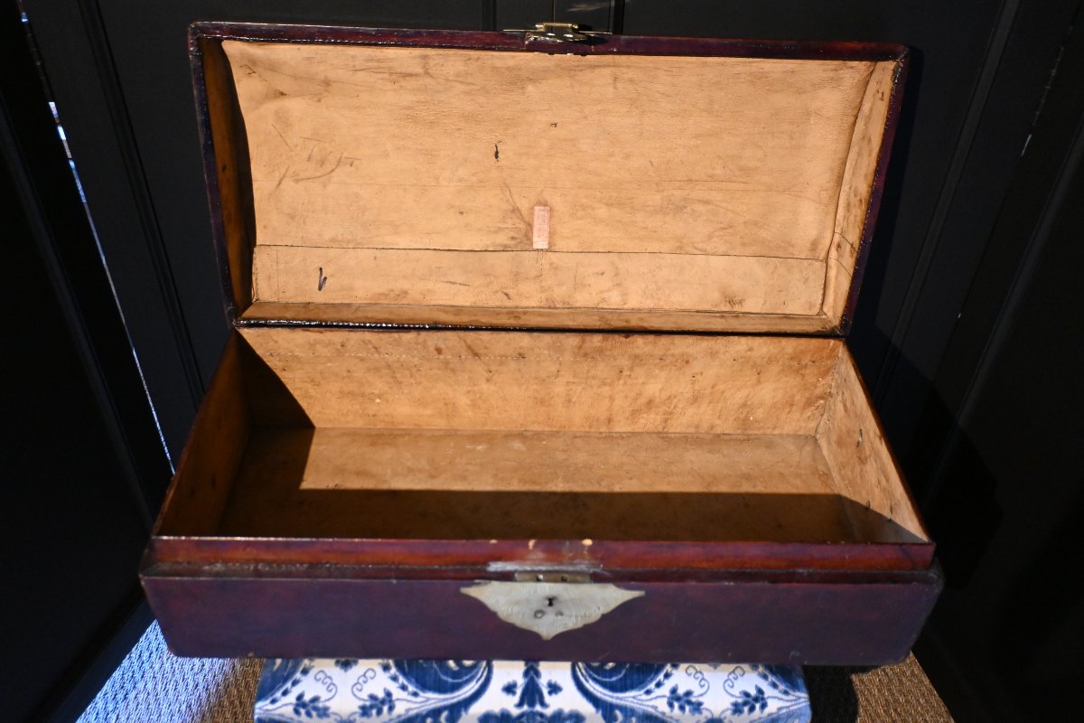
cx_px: 542
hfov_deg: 60.7
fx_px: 926
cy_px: 362
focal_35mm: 31
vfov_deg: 42.6
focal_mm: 20.5
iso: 3200
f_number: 3.8
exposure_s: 1/80
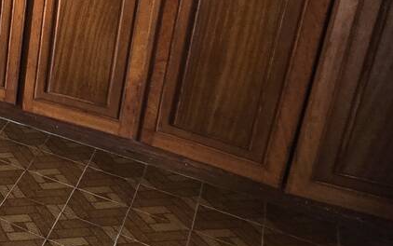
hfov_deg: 25.3
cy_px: -21
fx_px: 504
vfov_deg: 25.5
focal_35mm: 47
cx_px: -254
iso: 320
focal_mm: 2.2
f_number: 2.2
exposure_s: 1/60
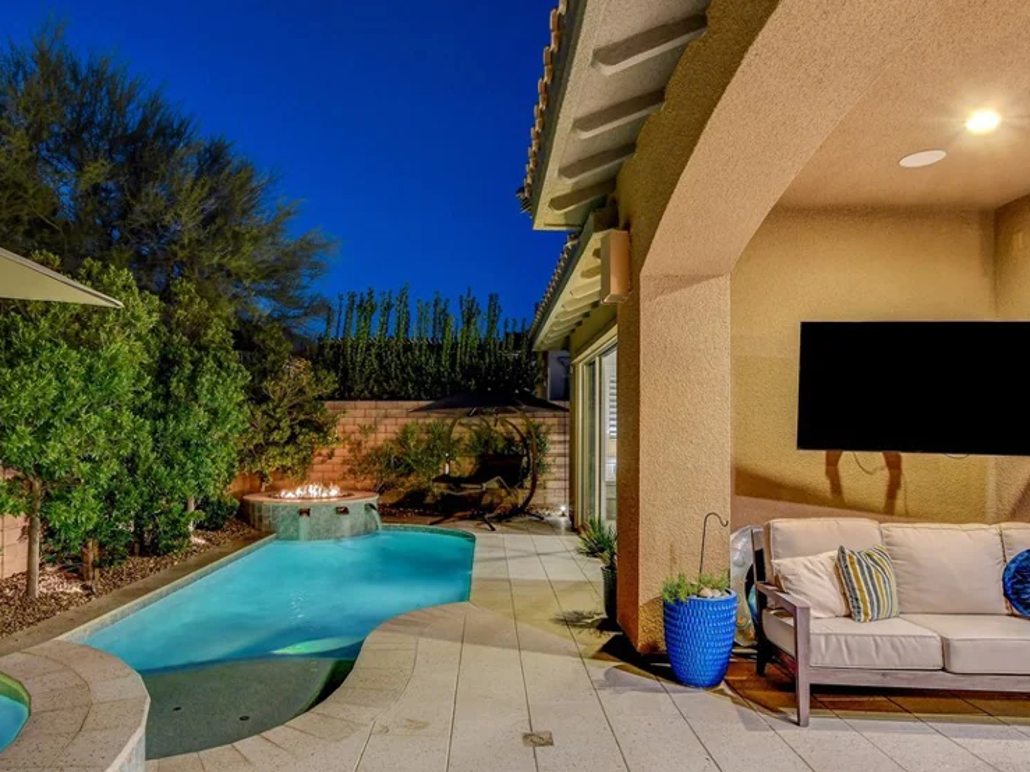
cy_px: 426
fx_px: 595
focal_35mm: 20
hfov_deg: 81.6
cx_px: 477
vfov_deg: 65.8
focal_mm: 10
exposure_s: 1/1.25
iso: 800
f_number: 9
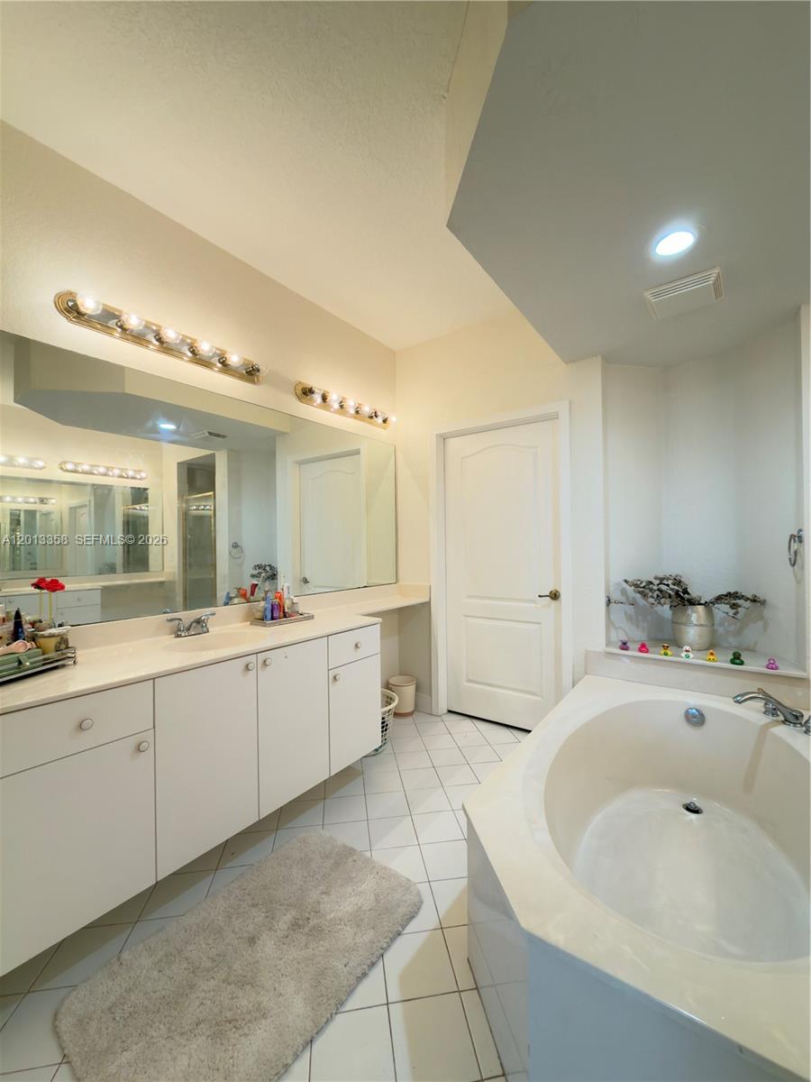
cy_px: 541
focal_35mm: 14
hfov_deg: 85.7
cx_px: 406
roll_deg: +1.0
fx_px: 437
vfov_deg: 102.1
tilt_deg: -0.2
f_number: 2.2
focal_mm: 2.22
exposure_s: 1/30
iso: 64
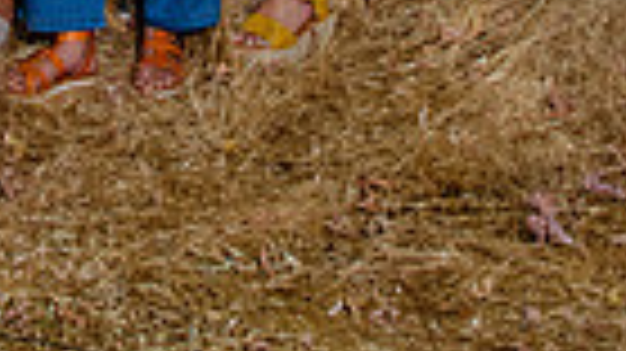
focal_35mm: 120
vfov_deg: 8.7
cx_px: -30
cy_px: -622
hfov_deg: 17.4
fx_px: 1991
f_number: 8
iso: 800
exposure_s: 1/320
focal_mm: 24
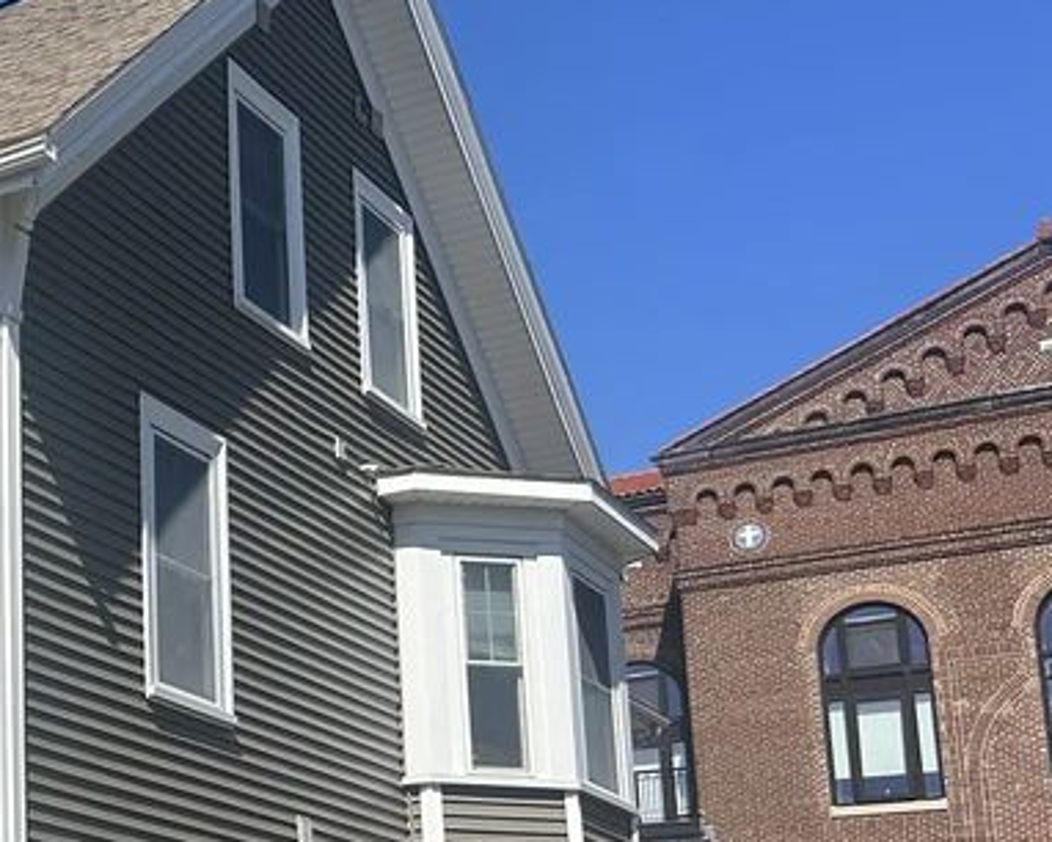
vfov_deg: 22.3
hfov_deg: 24.4
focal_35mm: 68
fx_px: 2118
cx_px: -311
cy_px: 638
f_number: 1.5
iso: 50
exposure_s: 1/4831
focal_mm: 5.7
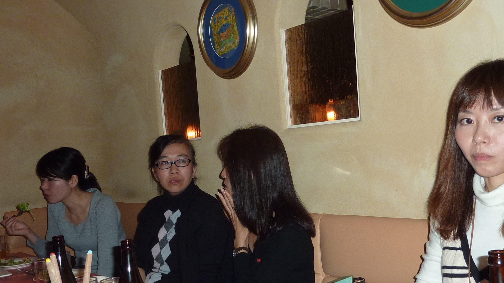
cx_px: 251
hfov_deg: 50.5
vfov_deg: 29.6
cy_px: 175
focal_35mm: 40
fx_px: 535
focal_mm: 4.1
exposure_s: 1/30
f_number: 3.3
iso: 160
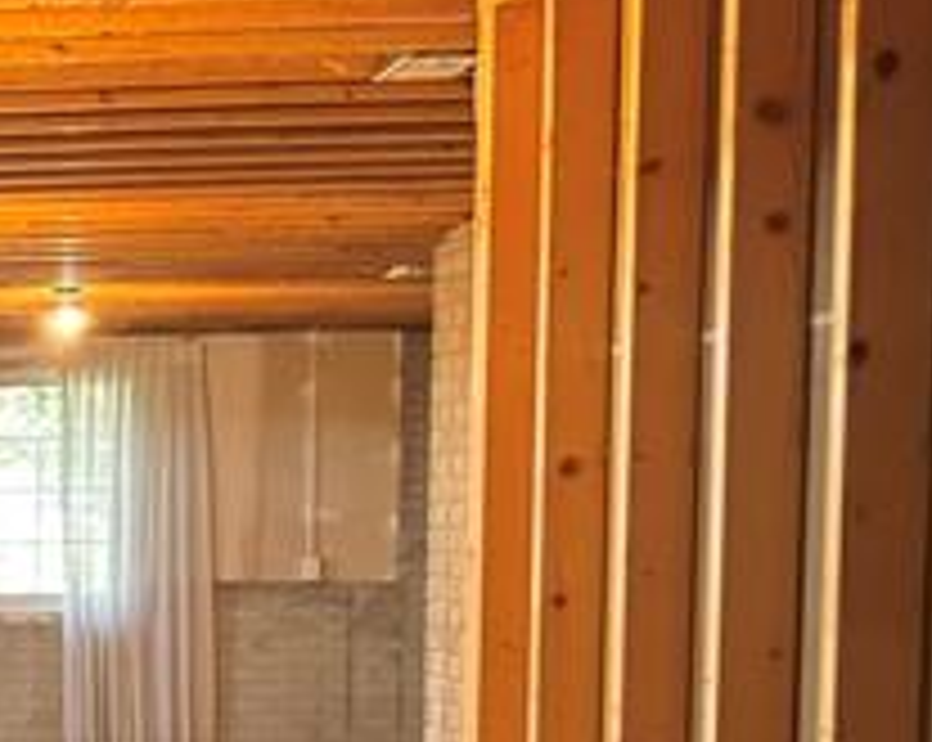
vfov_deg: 13.1
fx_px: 3195
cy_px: 684
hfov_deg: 13.8
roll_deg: +0.6
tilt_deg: -4.1
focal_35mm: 116
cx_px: -982
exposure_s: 1/30
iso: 800
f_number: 1.78
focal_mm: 6.76
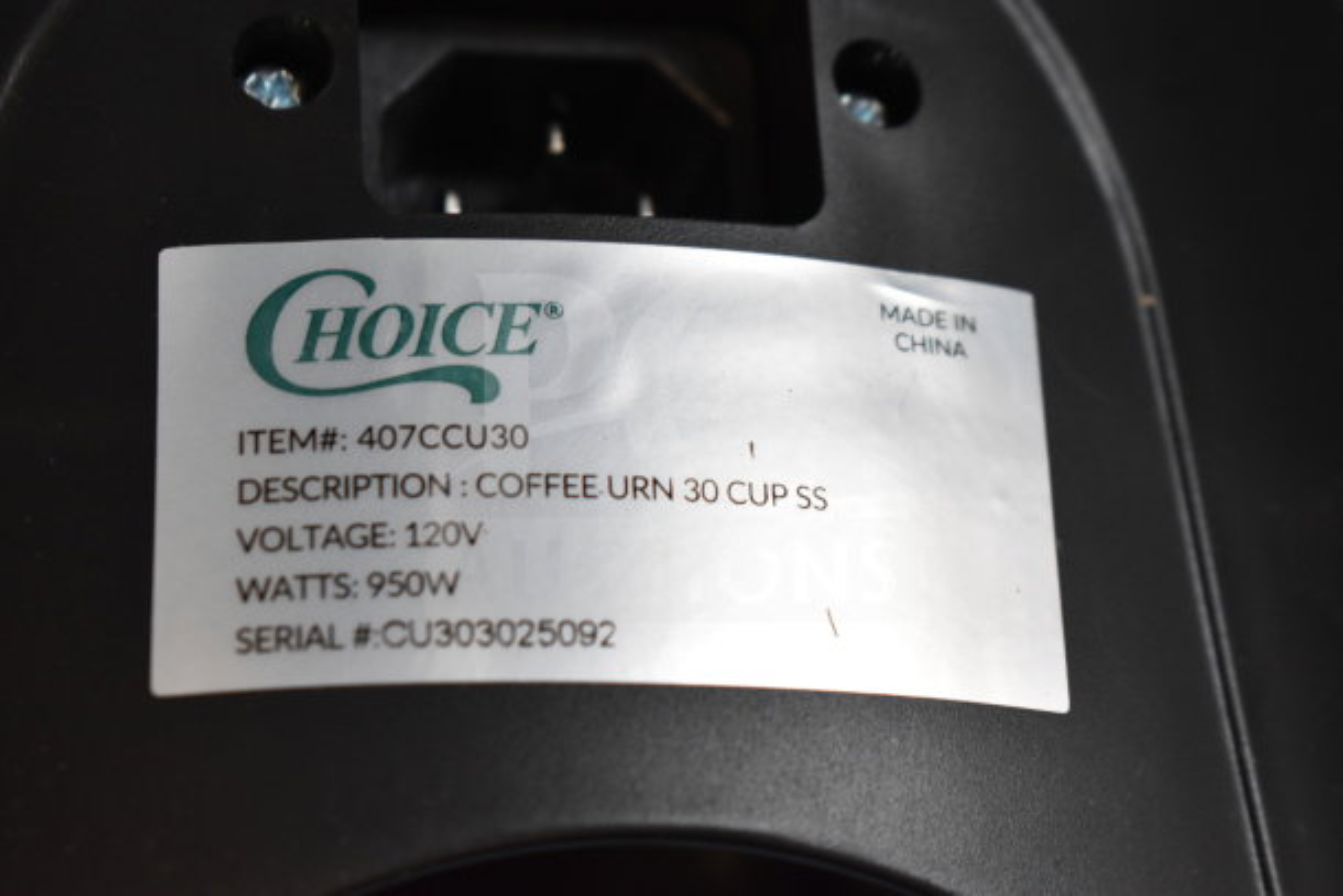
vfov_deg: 16.6
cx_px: 672
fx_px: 3078
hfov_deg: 24.6
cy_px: 448
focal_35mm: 82
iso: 1250
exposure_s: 1/100
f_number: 5.6
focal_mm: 55
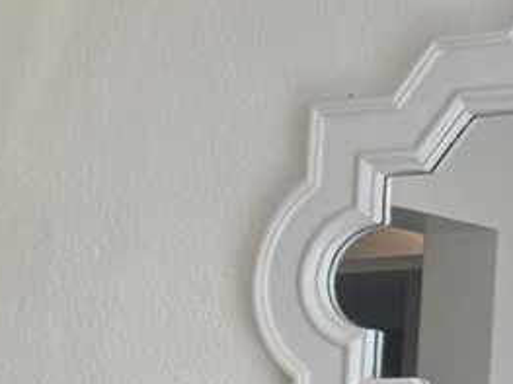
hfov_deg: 12.6
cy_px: 593
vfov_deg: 9.8
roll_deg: -2.0
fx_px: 2163
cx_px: -341
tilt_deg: -1.5
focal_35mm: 146
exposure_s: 1/212
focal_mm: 6.76
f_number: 1.78
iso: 80
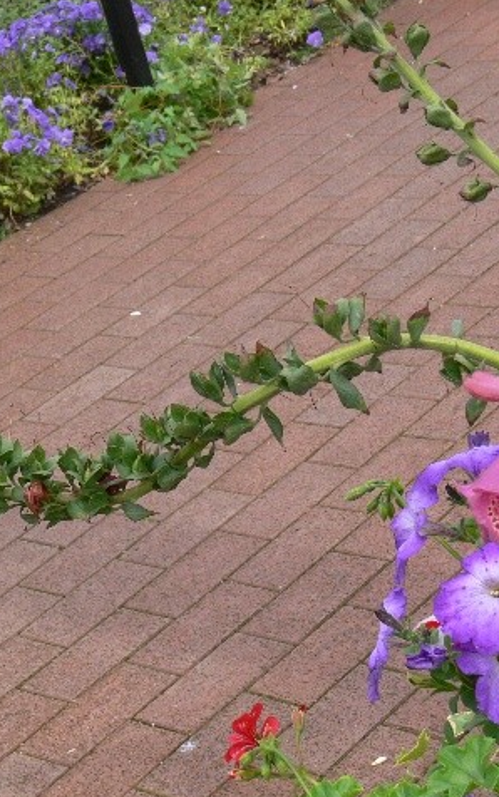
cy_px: 400
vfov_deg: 22.1
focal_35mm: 94
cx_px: 72
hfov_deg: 13.8
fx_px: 2043
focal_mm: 14
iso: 80
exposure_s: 1/125
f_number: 5.6
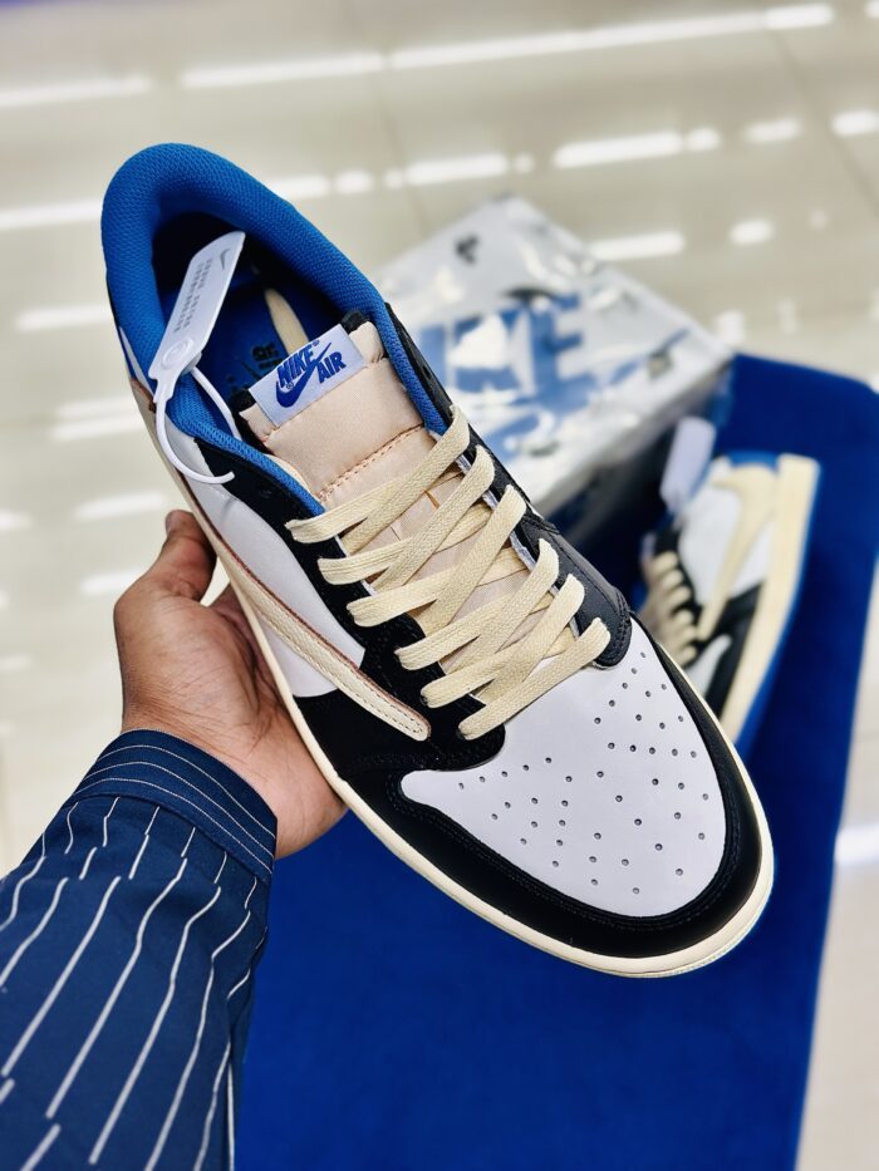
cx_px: 440
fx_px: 1625
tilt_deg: -52.2
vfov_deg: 39.7
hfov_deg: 30.3
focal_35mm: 48
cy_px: 586
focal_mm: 6.86
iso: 64
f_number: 1.78
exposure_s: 1/120
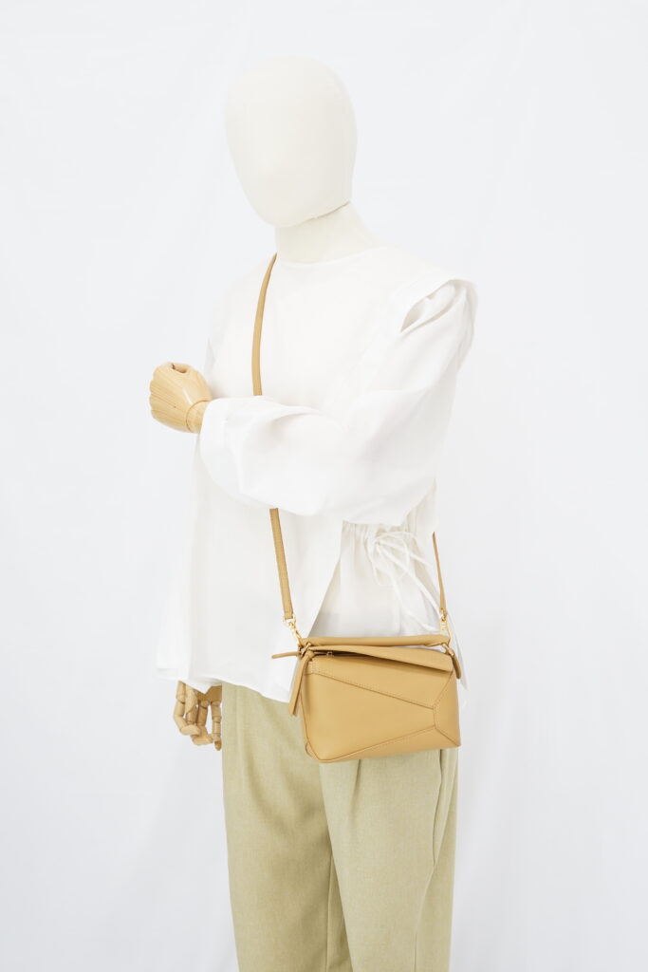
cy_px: 486
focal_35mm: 50
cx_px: 324
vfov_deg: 39.6
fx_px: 1349
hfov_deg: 27.0
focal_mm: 50
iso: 640
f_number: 6.3
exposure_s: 1/6
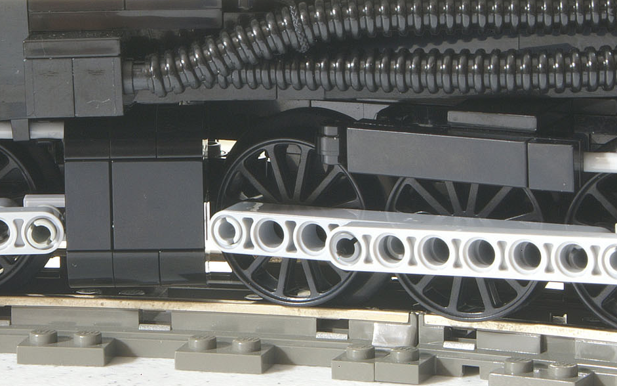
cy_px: 169
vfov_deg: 6.4
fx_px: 3447
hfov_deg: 10.2
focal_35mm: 205
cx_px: 231
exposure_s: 20
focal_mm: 70
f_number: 32
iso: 100
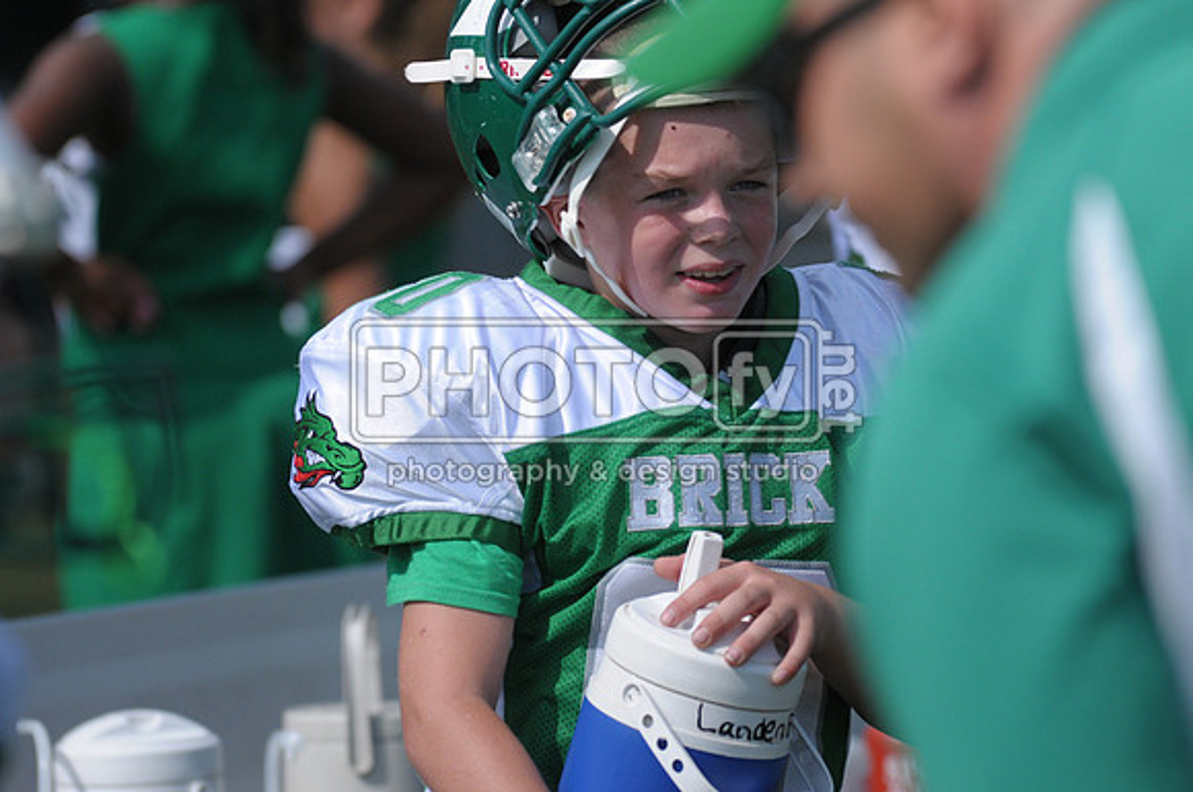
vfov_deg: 4.6
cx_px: 596
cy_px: 396
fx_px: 9928
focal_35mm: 300
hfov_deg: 6.9
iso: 640
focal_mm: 200
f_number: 4
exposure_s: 1/6400
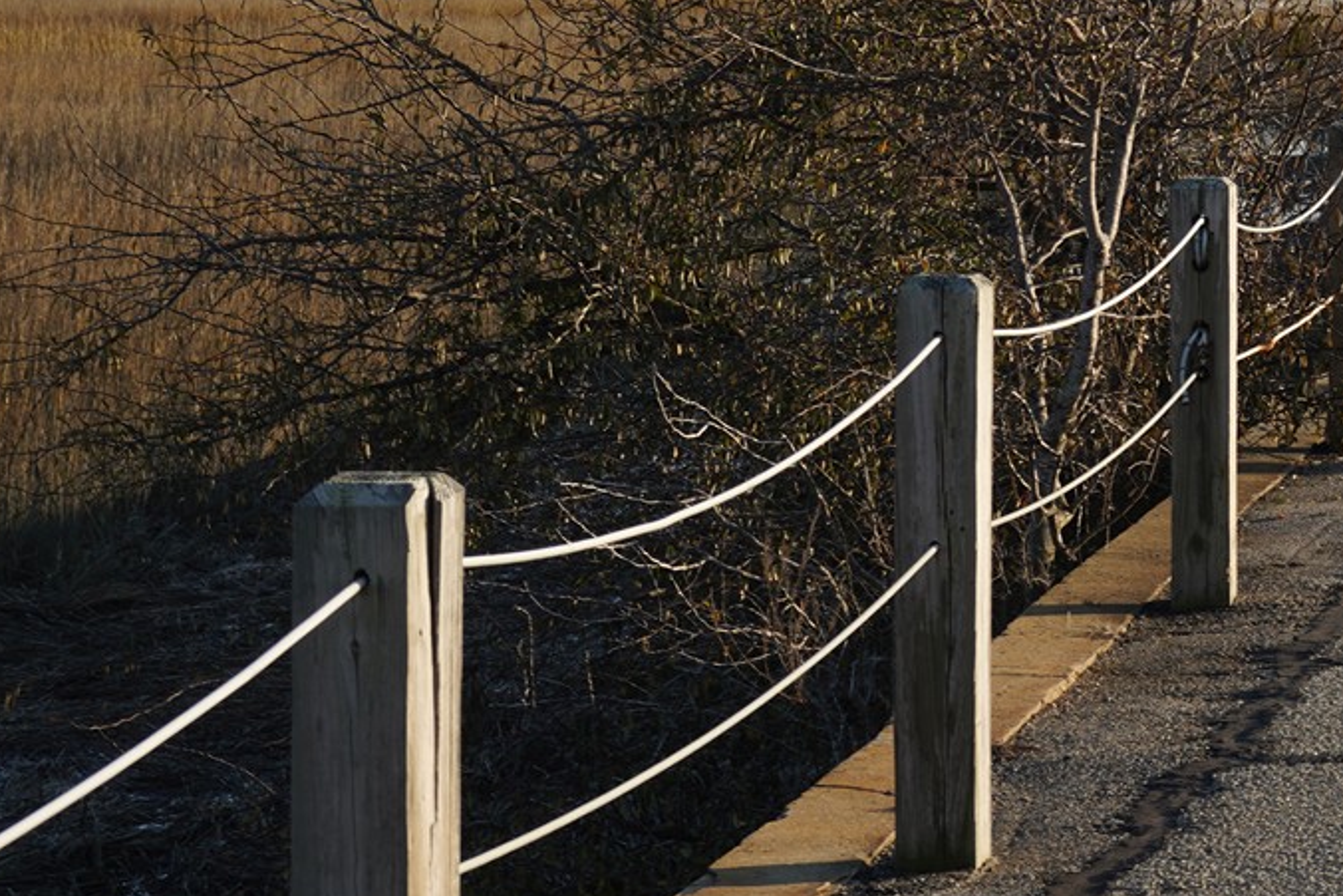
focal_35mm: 148
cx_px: 1897
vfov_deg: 9.1
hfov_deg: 13.2
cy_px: -298
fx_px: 5522
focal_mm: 50
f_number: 11
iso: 100
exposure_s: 1/100
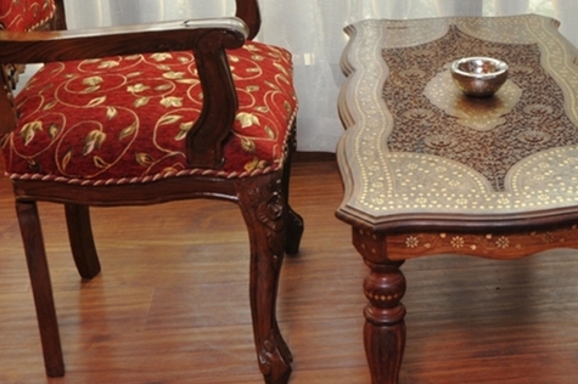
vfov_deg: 19.4
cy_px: 43
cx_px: 440
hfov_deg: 28.8
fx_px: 1107
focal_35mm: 69
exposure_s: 1/10
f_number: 10
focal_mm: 32
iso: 400
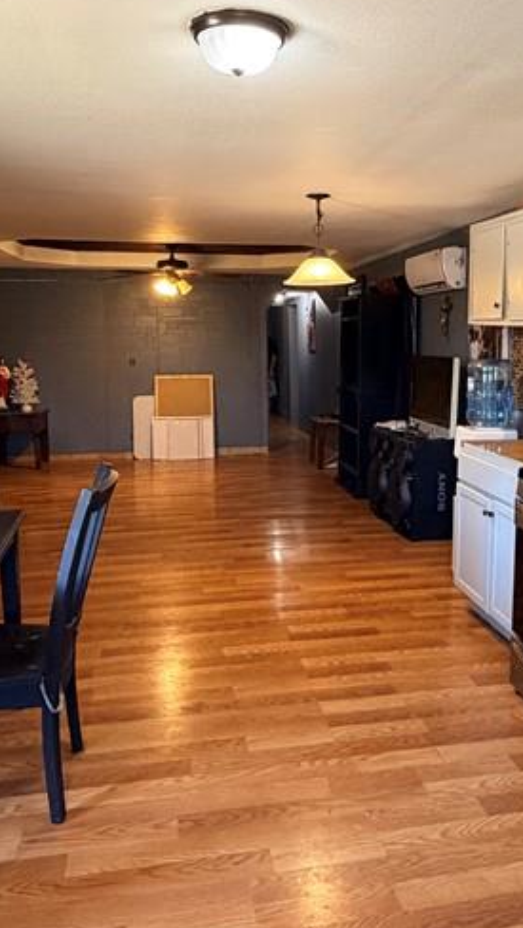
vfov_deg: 60.7
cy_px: 397
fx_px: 788
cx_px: 331
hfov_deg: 36.5
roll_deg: +0.4
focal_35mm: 32
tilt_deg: -5.2
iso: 320
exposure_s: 1/60
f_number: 2.2
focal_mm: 2.22
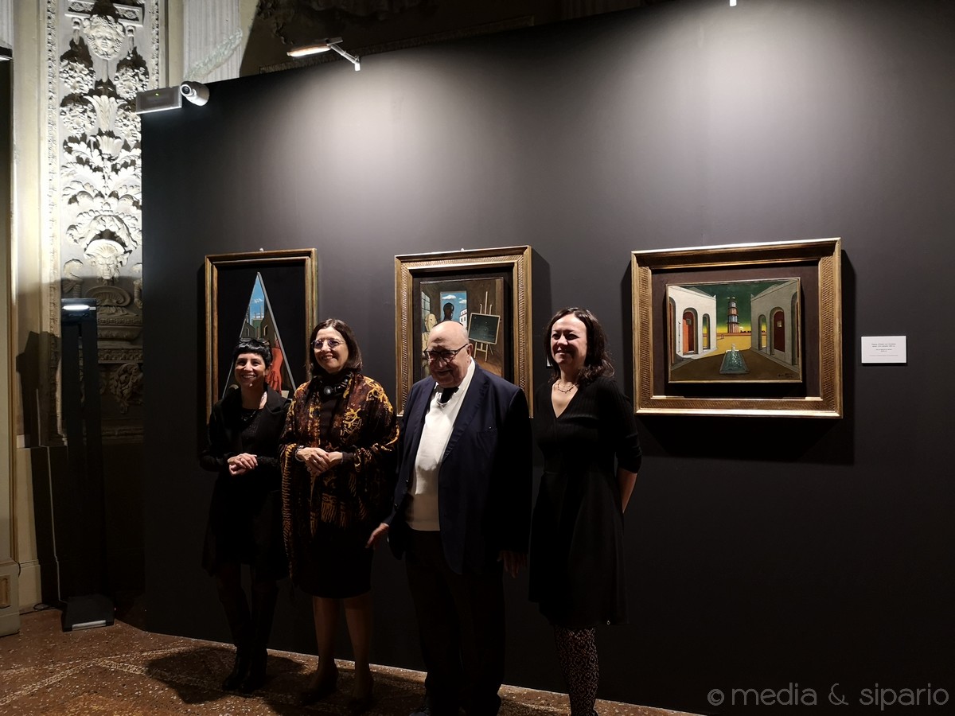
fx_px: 745
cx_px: 478
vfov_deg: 51.4
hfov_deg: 65.3
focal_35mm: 27
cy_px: 358
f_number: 1.8
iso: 400
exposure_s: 1/33.3
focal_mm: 5.58
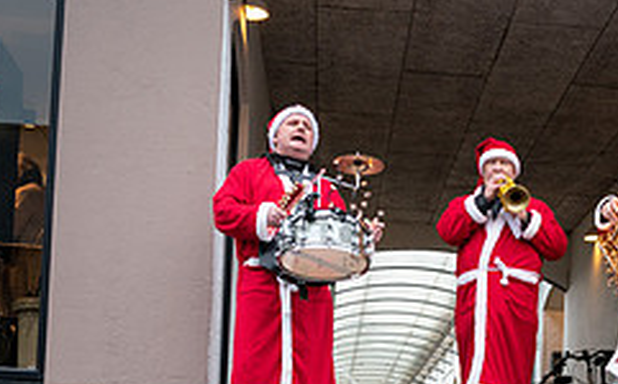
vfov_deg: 14.6
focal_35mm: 86
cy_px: 465
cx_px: 521
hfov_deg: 23.6
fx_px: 1447
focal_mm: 35
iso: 1000
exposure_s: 1/160
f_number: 5
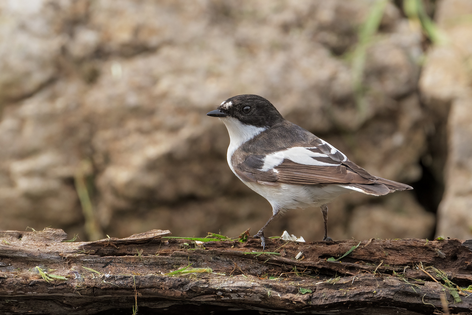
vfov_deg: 1.5
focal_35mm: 900
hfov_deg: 2.3
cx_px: 236
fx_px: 11799
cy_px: 158
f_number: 8
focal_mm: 600
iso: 1250
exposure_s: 1/1600
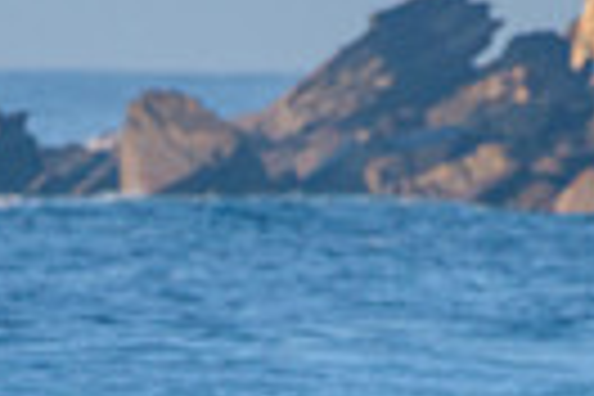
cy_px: 776
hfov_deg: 0.9
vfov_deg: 0.6
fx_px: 36297
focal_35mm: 2200
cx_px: 162
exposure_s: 1/2000
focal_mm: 500
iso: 560
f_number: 5.6
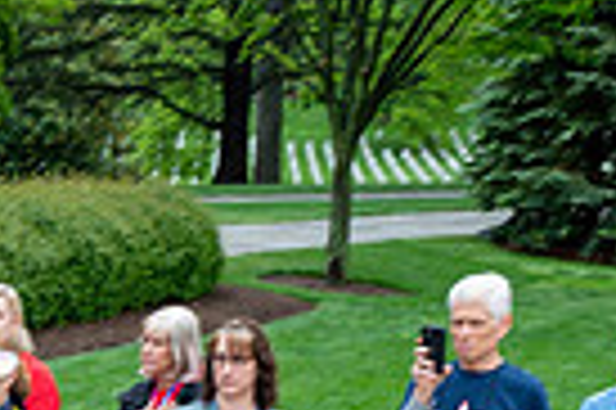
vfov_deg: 10.5
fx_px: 2153
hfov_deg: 15.6
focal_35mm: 126
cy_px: 585
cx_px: -134
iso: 250
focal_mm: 28
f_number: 6.3
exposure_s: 1/100
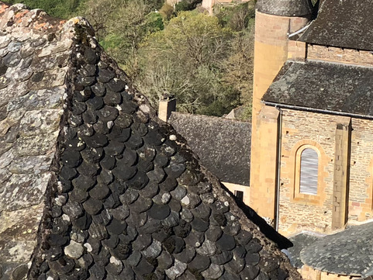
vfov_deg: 8.5
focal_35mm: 173
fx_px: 1865
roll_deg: -2.6
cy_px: -28
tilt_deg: -8.0
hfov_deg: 11.1
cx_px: 527
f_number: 2.4
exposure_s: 1/750
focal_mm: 6
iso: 16
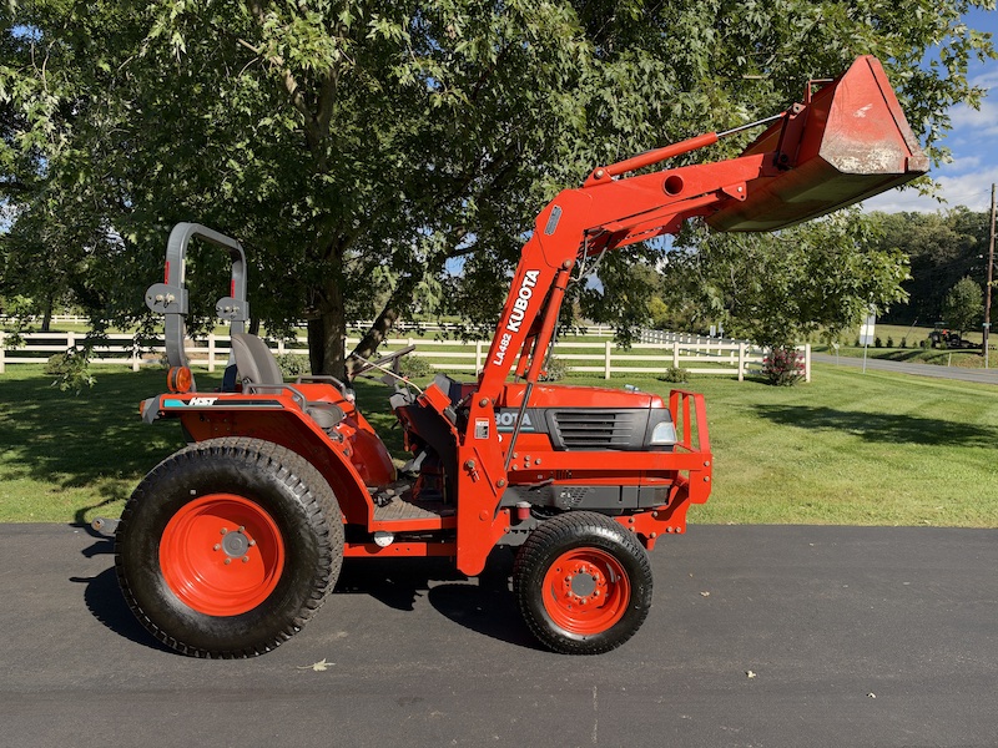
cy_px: 374
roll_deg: -1.7
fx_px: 692
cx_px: 499
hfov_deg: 71.6
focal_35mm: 24
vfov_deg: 56.8
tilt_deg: -1.5
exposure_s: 1/2033
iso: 64
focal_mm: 6.93
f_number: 1.8
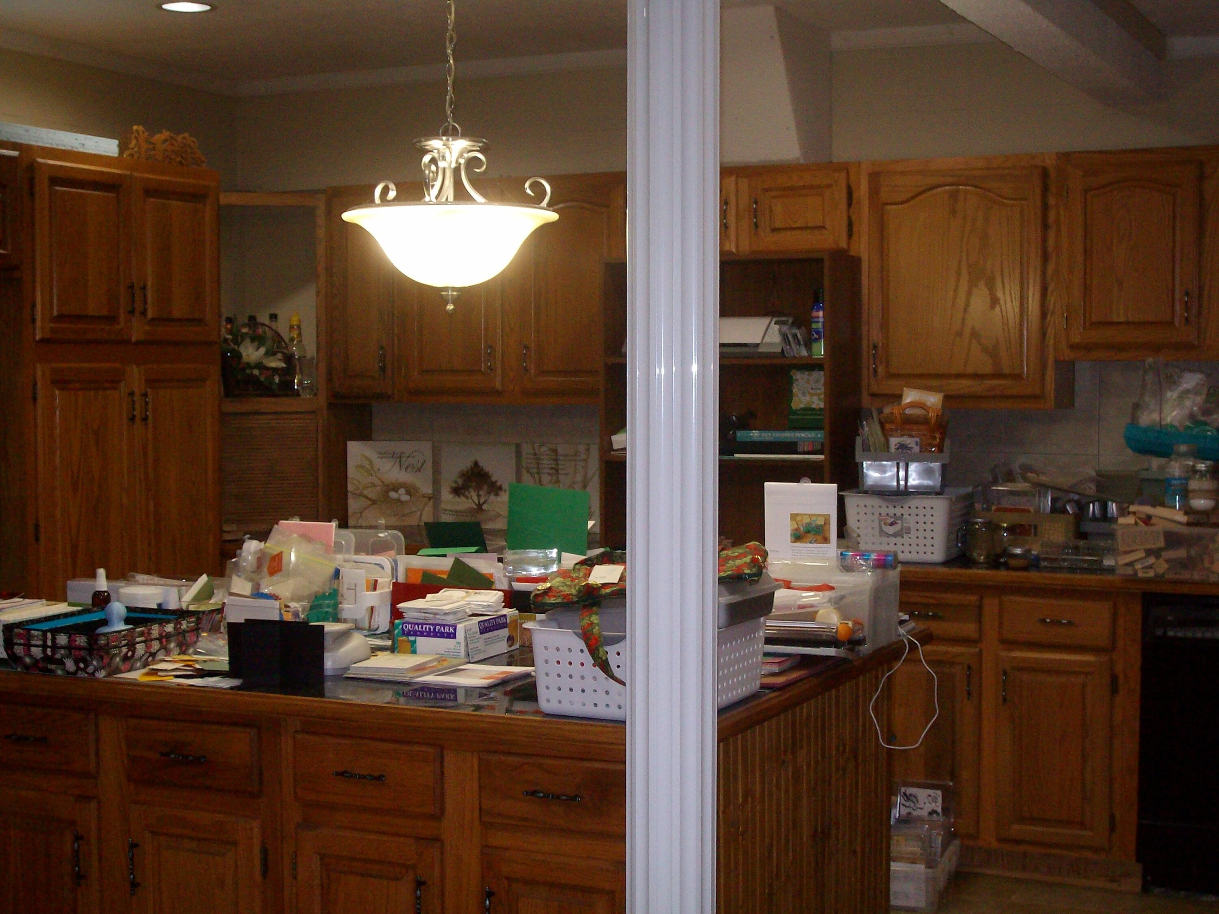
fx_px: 1902
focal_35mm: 54
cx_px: 610
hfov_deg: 35.5
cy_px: 457
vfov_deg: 27.0
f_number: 3.4
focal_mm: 9.11
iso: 200
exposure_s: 1/55.4
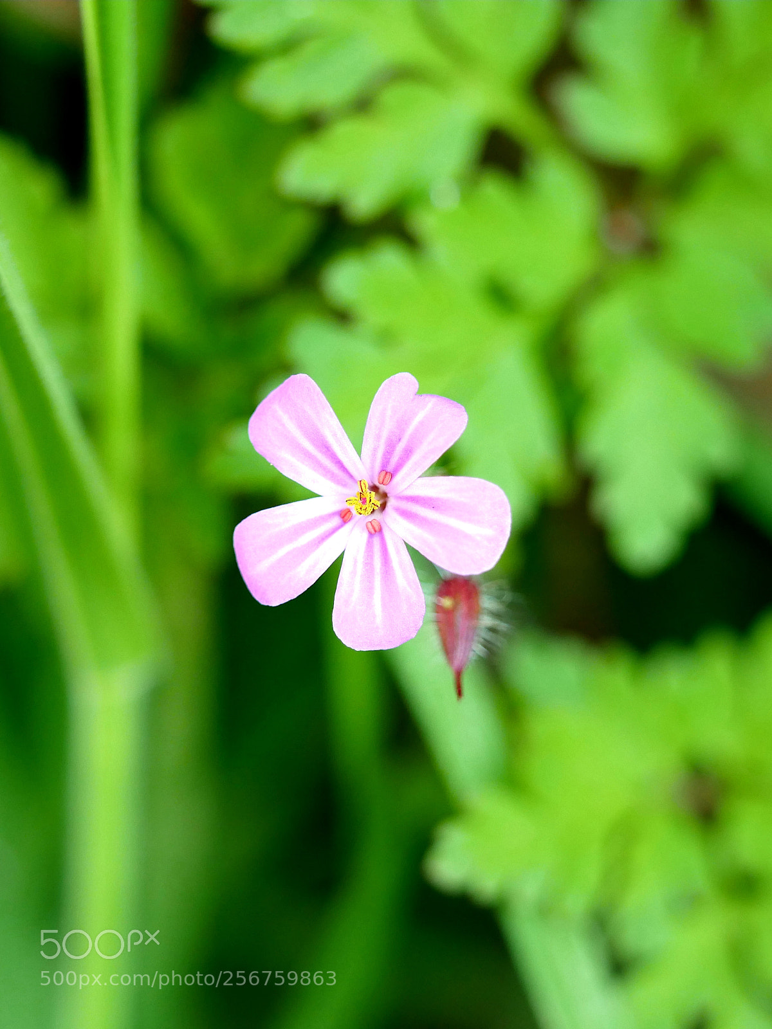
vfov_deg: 6.6
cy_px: 514
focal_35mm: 300
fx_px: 8921
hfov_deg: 5.0
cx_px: 386
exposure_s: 1/320
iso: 640
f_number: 2.8
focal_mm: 150
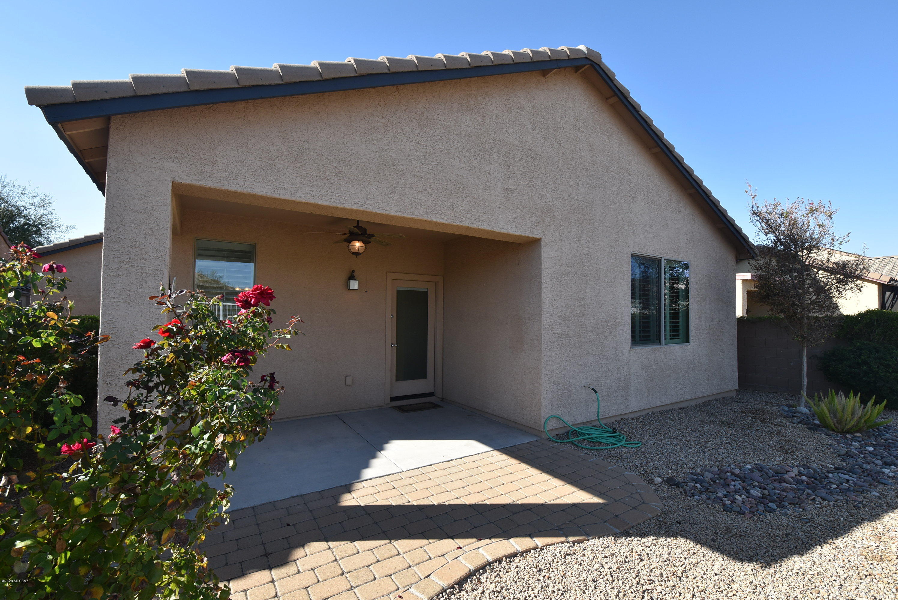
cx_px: 449
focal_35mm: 15
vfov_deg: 77.4
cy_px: 300
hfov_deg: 100.3
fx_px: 374
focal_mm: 10
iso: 250
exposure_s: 1/250
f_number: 8
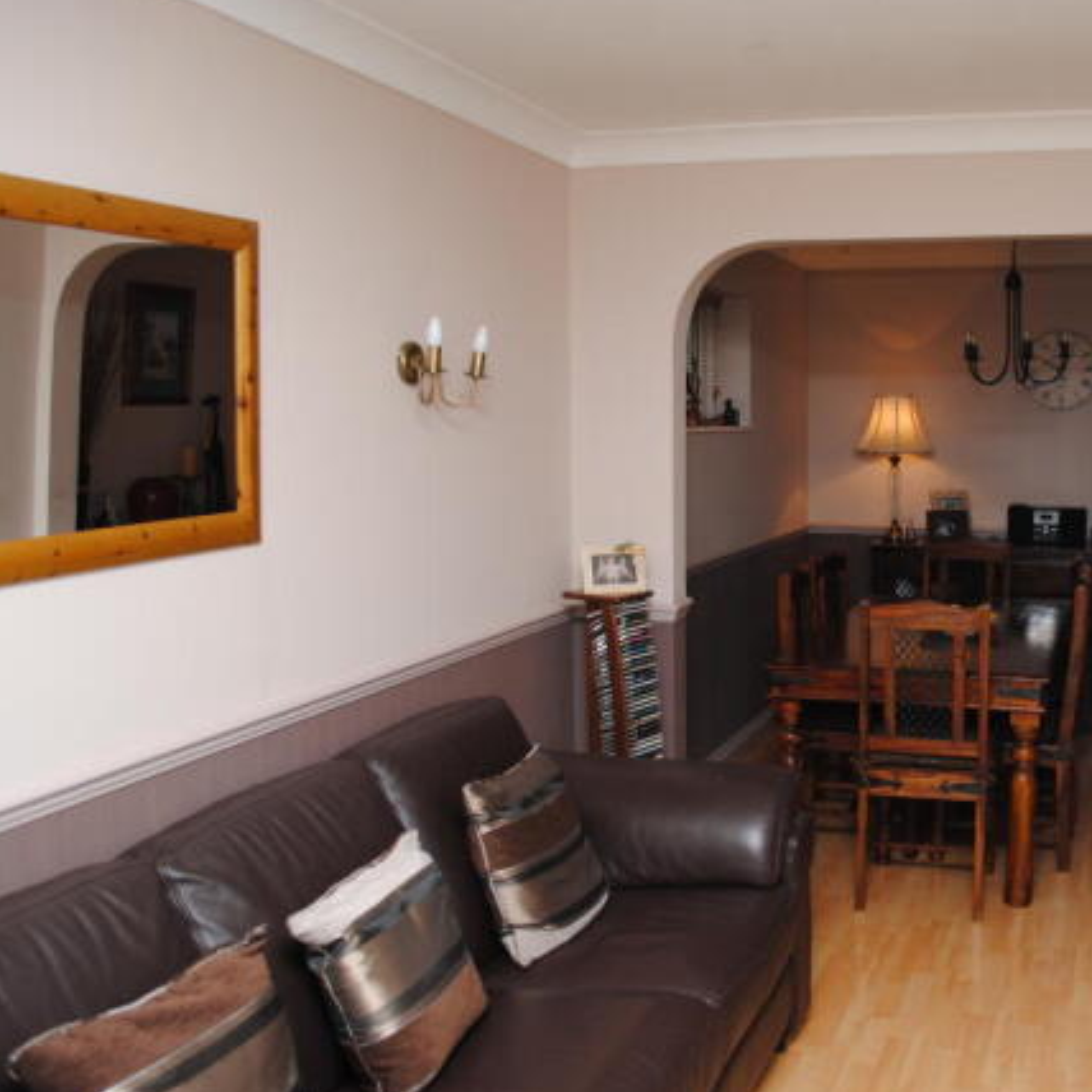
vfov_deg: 47.2
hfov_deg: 46.0
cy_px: 542
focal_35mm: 35
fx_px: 1249
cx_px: 782
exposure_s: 1/60
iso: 200
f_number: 4
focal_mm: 18
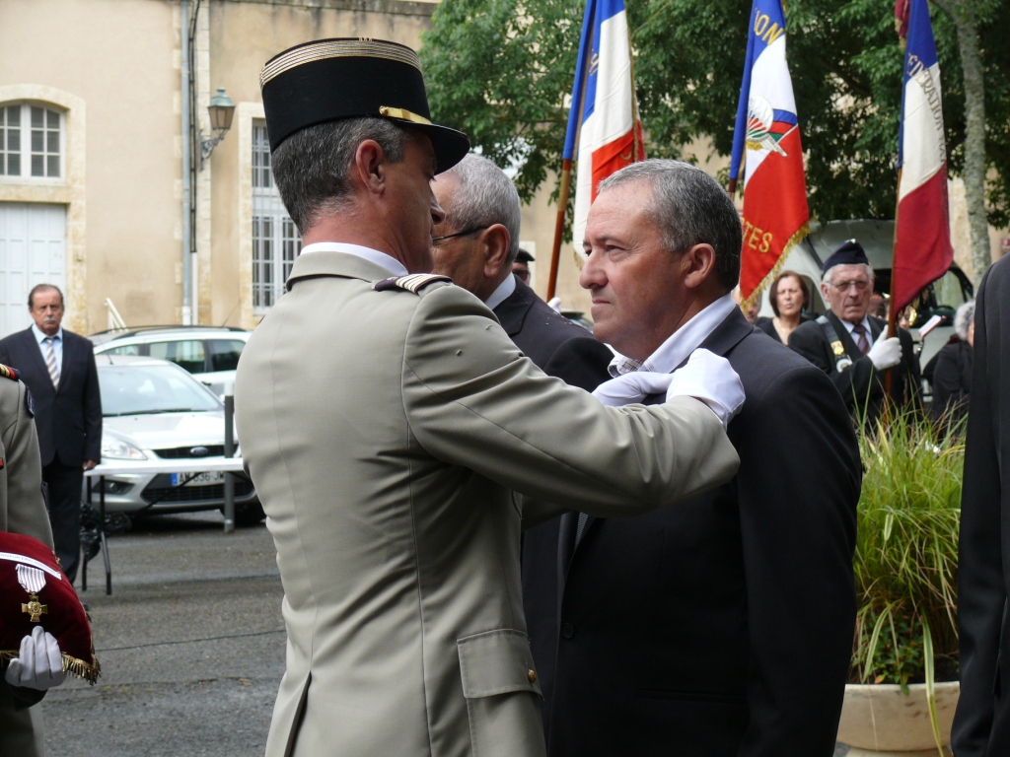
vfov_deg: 15.9
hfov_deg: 21.1
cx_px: 505
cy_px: 378
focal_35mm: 93
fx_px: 2713
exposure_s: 1/200
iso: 100
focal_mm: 19.7
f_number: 4
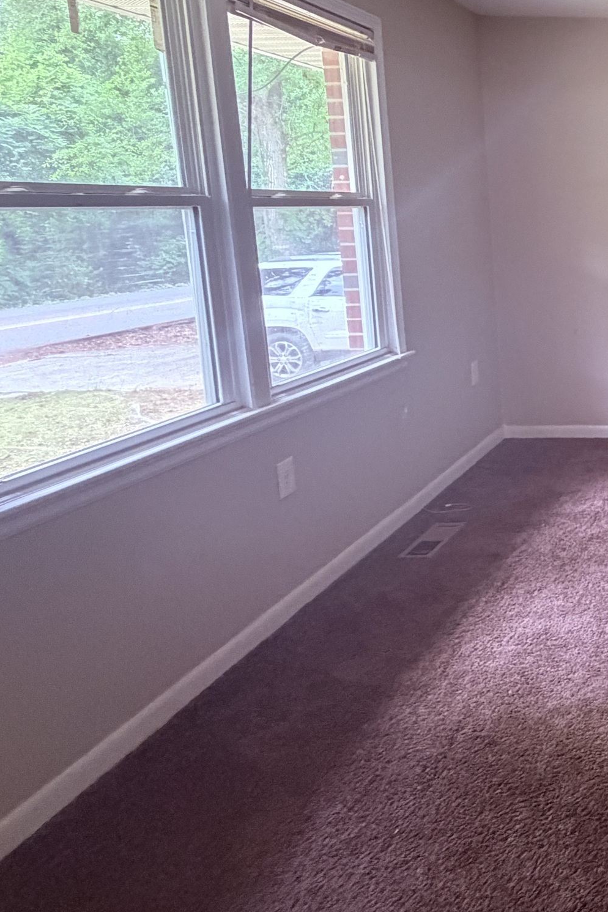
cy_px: 320
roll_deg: -0.2
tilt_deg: -9.0
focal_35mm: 30
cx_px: 821
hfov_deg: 31.6
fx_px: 760
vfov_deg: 60.8
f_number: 2.2
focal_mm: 2.22
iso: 500
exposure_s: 1/60
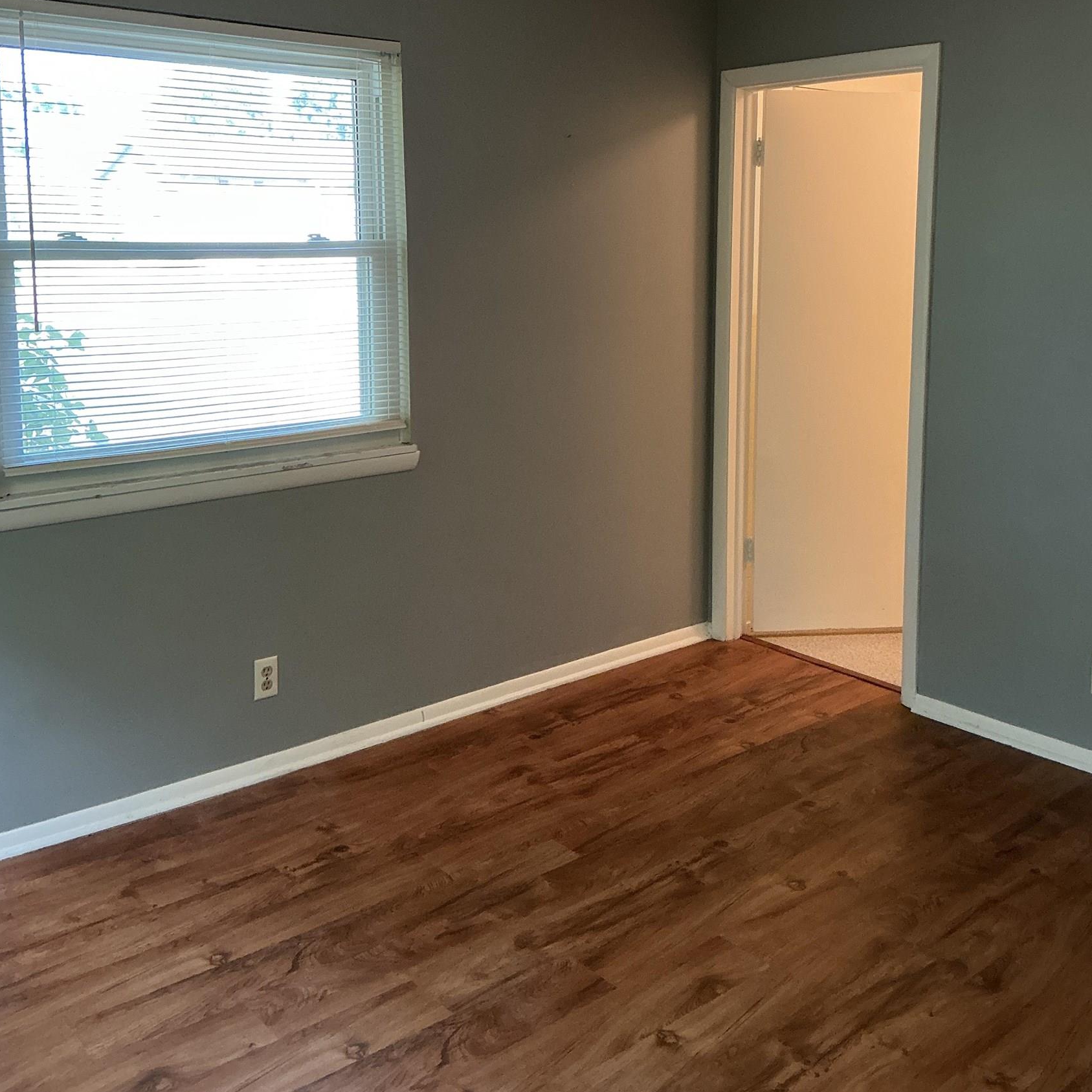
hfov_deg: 47.2
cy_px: 377
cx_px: 547
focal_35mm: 35
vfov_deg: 46.6
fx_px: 1249
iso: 125
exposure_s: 1/60
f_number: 1.8
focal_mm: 3
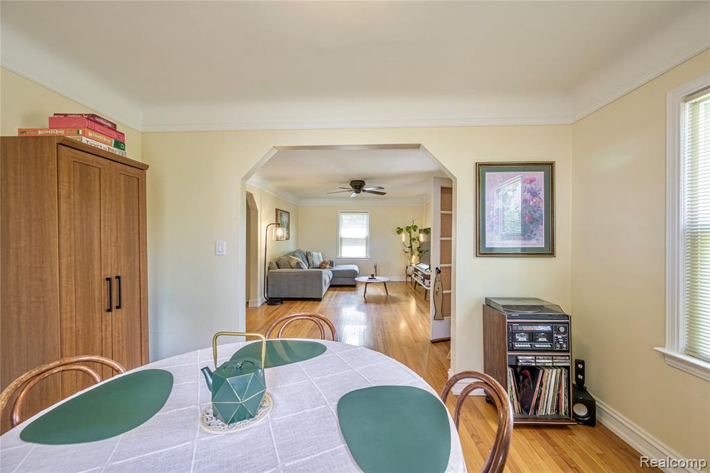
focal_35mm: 14
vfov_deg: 81.2
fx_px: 276
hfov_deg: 104.3
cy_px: 236
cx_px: 355
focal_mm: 14
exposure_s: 1/5
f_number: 8
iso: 200
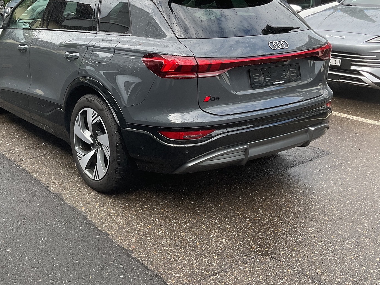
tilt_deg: -14.0
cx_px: 129
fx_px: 472
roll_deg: +0.1
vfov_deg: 33.3
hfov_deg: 43.3
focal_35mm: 43
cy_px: 92
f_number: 1.8
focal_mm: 3
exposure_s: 1/247
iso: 16
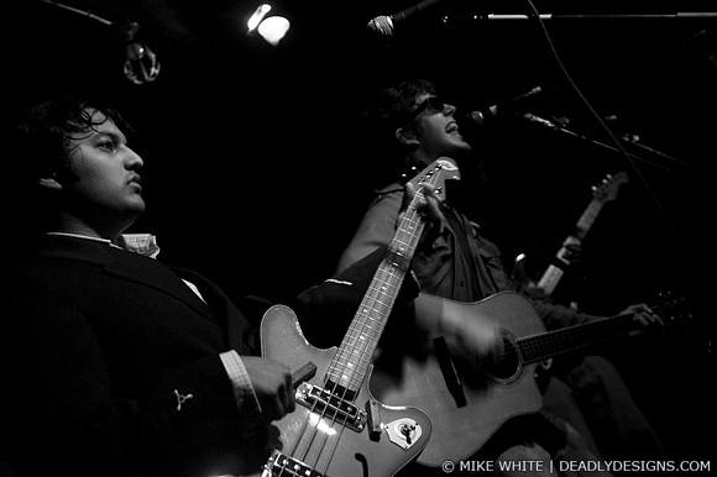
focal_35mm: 52
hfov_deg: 37.9
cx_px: 358
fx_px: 1045
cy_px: 238
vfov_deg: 25.7
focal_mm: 35
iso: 800
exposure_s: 1/30
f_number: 2.8
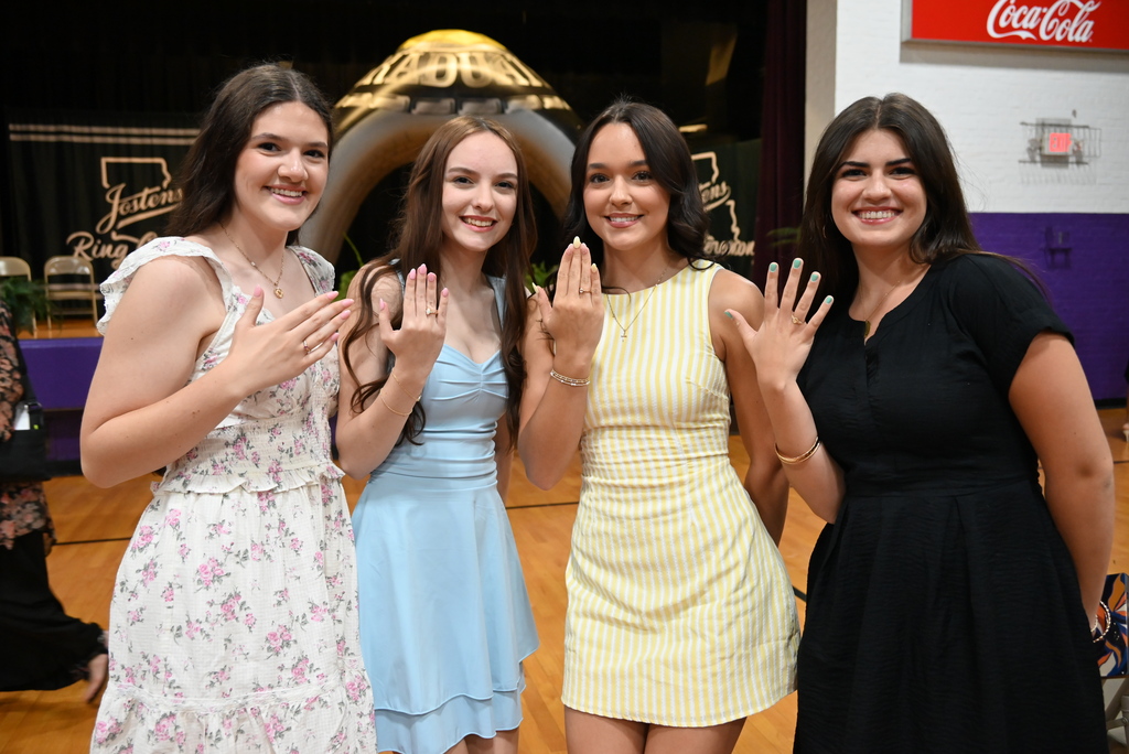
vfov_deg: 43.0
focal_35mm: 30
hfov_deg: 61.1
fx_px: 957
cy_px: 377
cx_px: 564
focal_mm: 30.5
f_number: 4.5
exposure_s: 1/125
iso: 3200
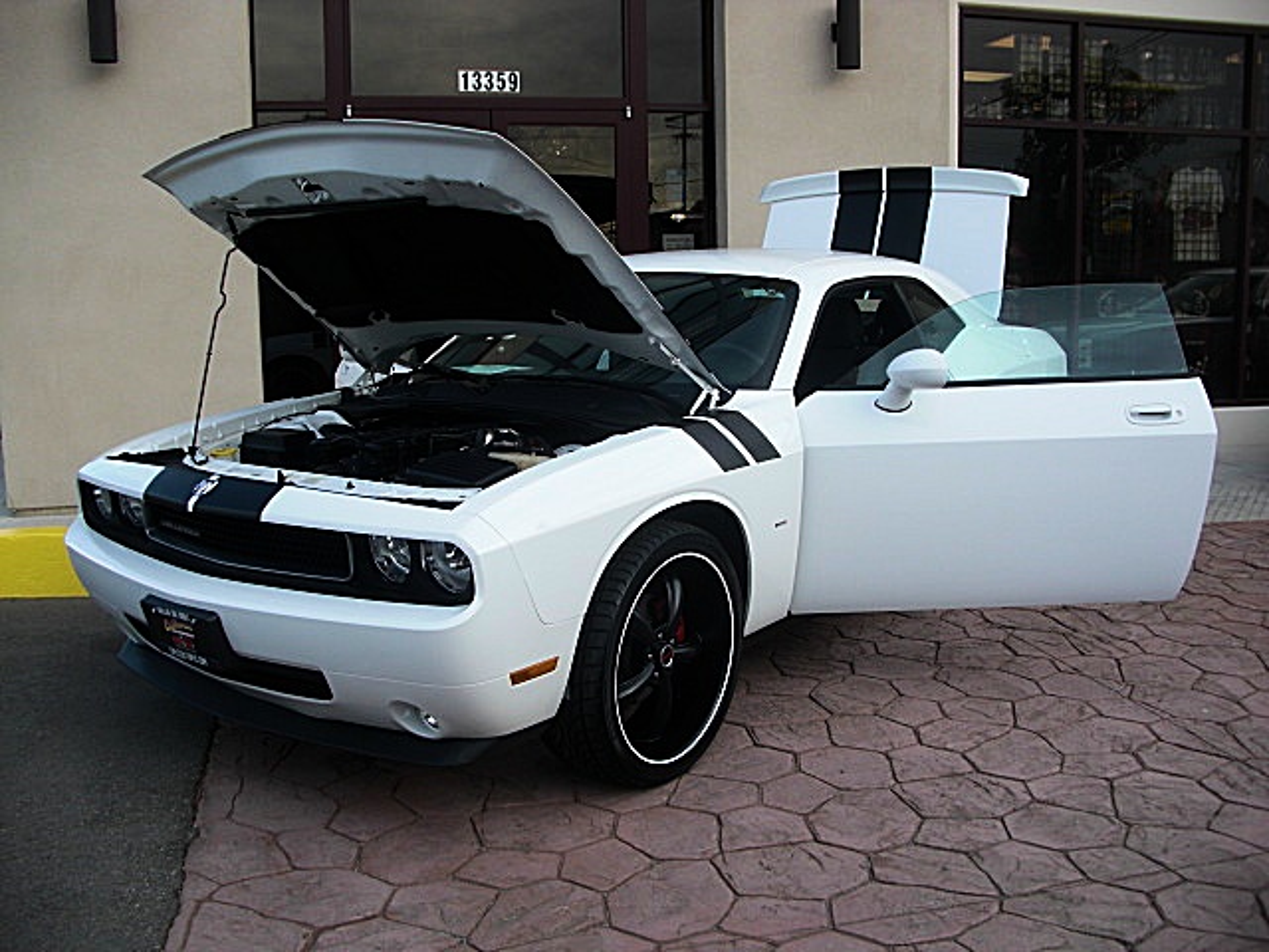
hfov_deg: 51.4
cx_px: 634
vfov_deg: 39.7
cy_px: 476
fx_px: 1320
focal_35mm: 36
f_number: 2.8
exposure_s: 1/320
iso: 50
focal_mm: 6.3
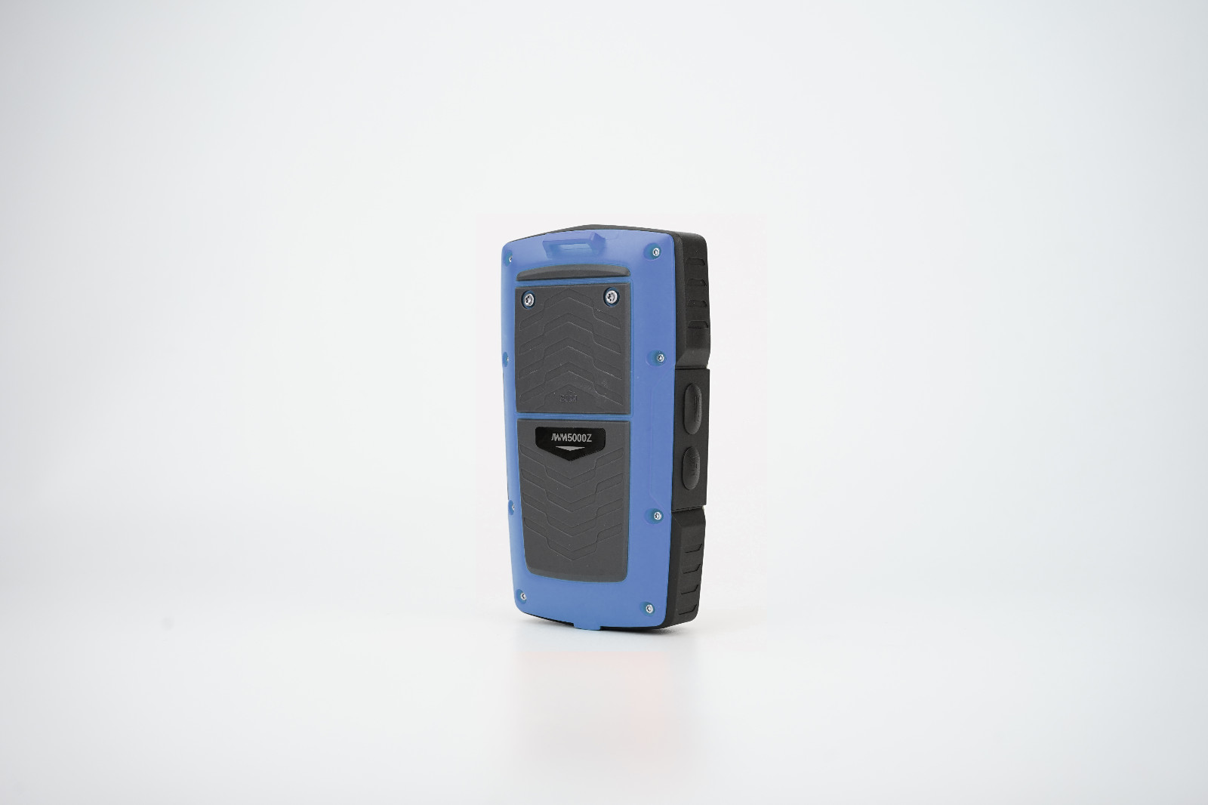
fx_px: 1510
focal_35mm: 45
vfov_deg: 29.9
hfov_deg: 43.6
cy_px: 402
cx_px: 604
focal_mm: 45
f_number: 8
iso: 250
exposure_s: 1/60
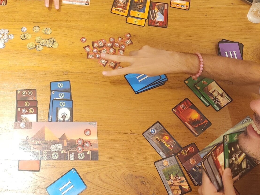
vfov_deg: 26.2
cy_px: 5
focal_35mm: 53
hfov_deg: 35.1
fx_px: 398
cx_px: 53
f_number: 1.8
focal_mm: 5.4
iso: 500
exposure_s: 1/50
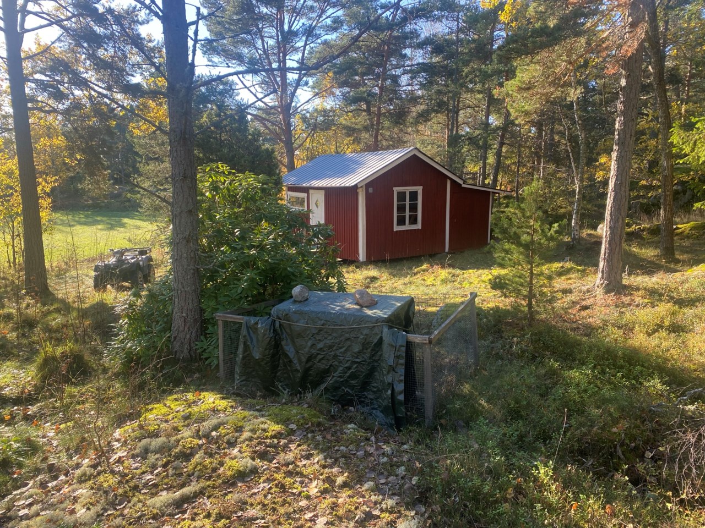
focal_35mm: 26
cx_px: 352
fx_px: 530
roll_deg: +0.1
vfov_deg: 53.1
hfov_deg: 67.3
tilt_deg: -8.7
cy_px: 264
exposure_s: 1/283
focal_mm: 4.25
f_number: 1.8
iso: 32
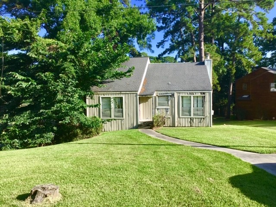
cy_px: 104
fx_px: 247
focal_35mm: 31
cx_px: 138
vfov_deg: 45.4
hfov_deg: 58.4
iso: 25
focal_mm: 3.3
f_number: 2.4
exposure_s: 1/491
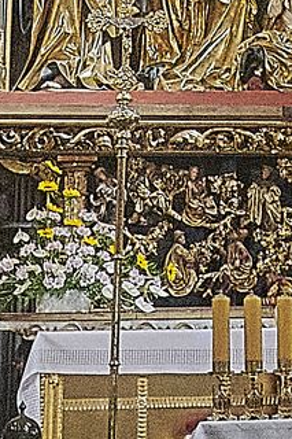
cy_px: -491
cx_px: 380
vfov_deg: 10.9
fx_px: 2058
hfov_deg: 8.0
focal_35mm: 169
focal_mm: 18
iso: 11400
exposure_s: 1/80
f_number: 10
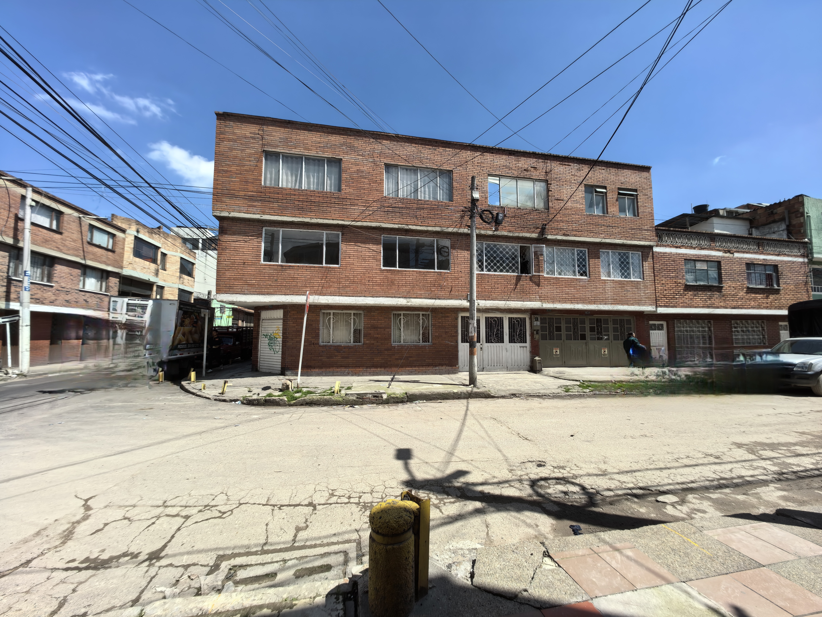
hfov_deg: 106.2
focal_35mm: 13
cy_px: 308
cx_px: 411
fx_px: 309
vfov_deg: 89.9
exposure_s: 1/1105
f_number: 2.2
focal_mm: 1.76
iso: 50
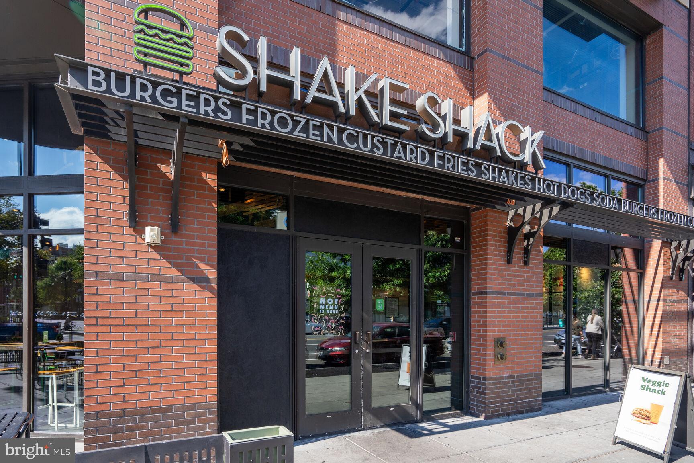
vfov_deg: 64.6
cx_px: 347
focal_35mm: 19
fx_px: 366
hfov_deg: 86.9
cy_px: 232
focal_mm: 19
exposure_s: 1/125
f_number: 8
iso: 200
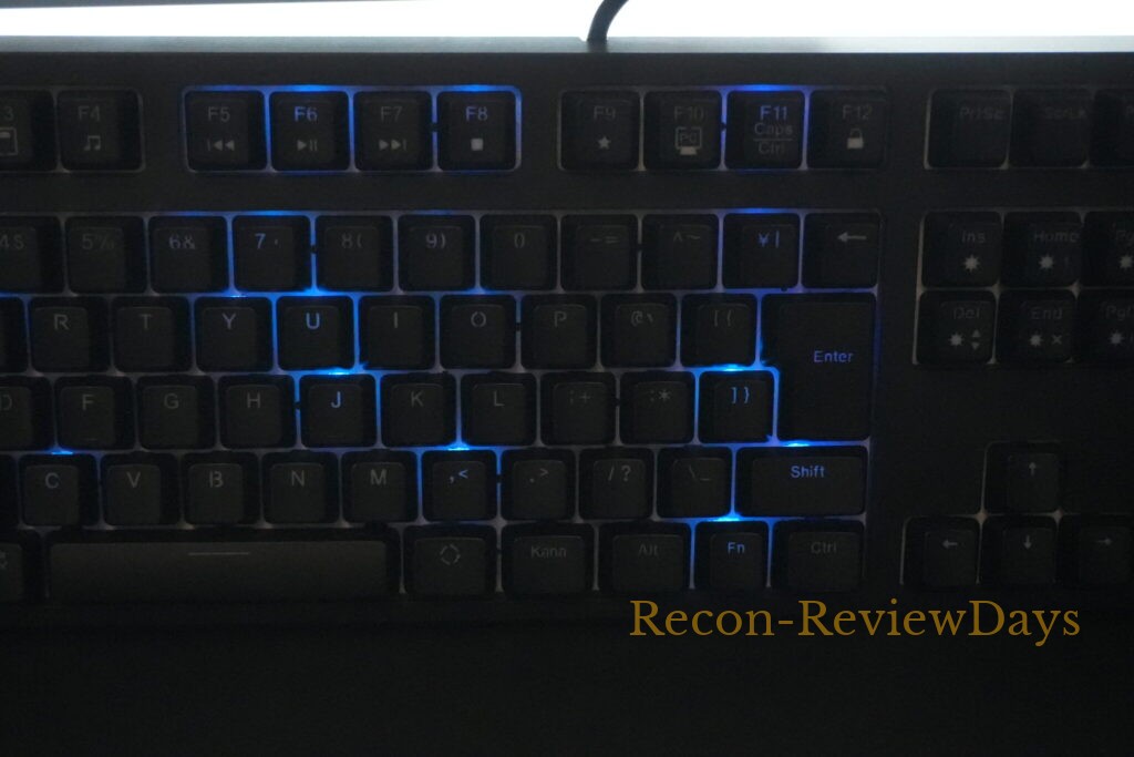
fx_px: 1796
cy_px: 378
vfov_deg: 23.8
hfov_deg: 35.0
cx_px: 567
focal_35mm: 57
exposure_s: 1/60
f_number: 5.6
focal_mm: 38
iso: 16000
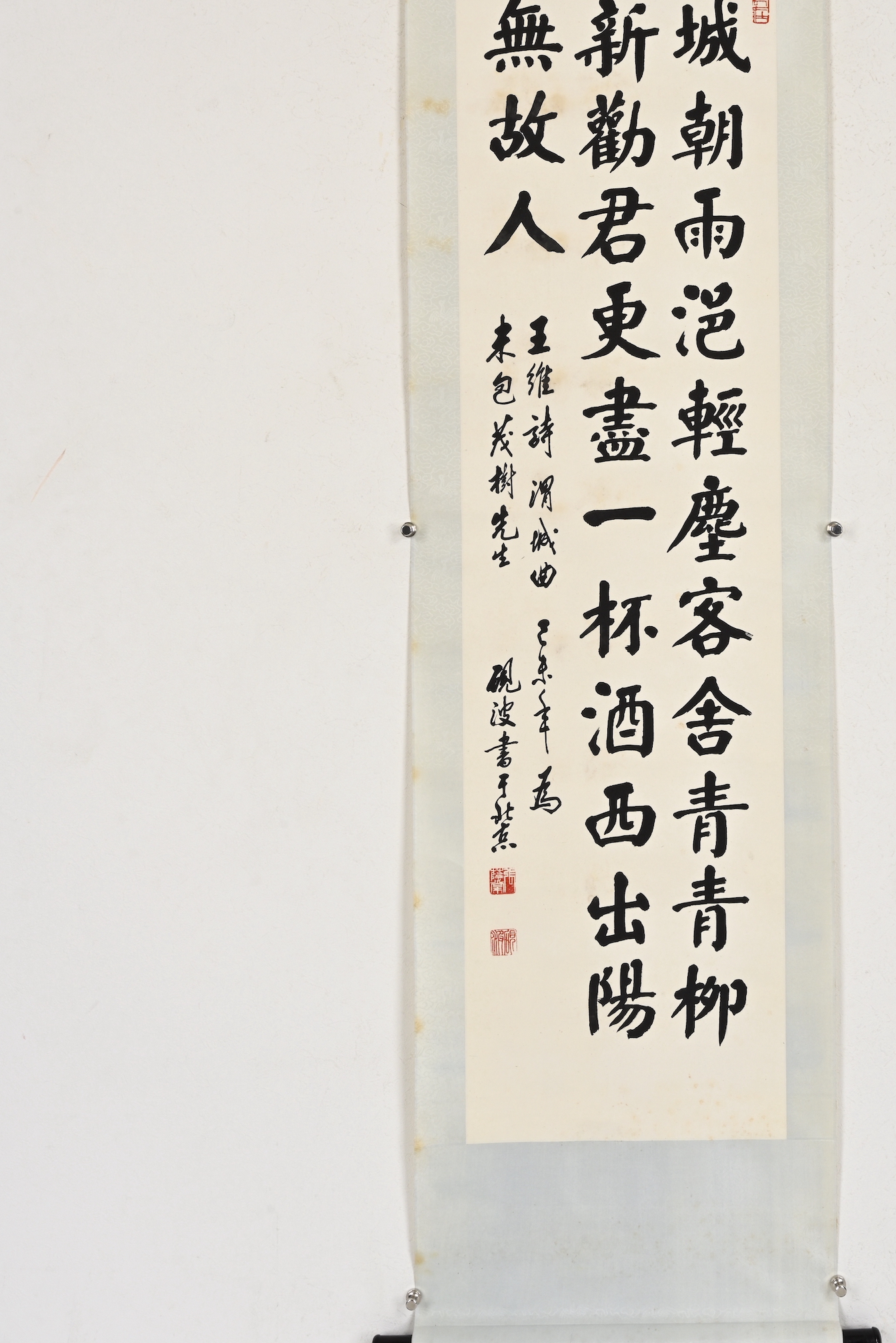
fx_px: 1680
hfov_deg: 29.6
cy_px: 469
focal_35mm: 45
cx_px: 623
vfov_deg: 43.1
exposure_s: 1/80
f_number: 16
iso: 100
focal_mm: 32
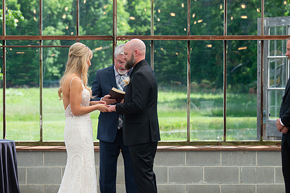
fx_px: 1216
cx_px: 99
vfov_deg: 9.1
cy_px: 135
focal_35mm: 151
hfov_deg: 13.6
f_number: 4.5
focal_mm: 105
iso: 160
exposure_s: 1/250
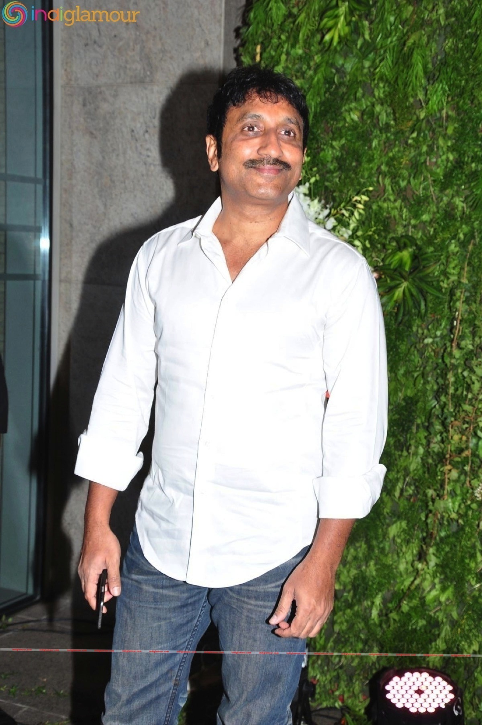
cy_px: 362
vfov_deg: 35.1
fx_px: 1147
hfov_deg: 23.7
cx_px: 241
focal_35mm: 57
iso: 320
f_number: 8
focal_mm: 38
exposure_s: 1/125
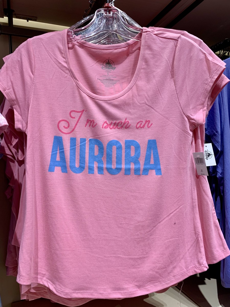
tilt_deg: +1.2
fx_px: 230
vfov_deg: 67.3
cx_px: 115
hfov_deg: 53.1
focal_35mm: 26
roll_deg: +2.5
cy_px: 154
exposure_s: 1/60
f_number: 1.8
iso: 50
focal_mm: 4.25
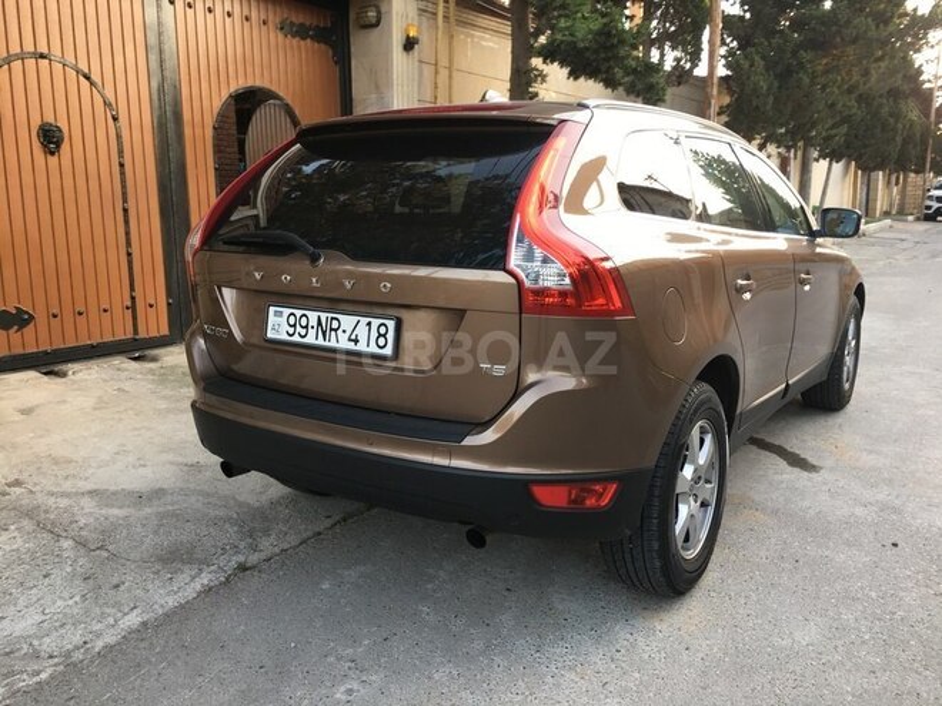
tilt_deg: -8.5
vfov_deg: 48.2
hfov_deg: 61.7
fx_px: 789
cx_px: 471
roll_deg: +1.0
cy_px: 353
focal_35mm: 29
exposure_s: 1/50
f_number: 2.2
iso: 25
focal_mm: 4.15
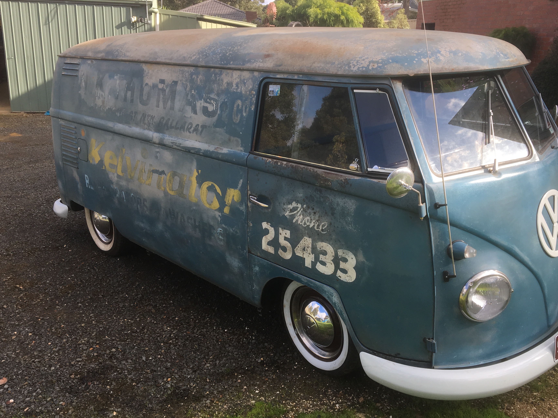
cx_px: 297
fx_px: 548
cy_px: 196
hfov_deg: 53.9
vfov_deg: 41.8
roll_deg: -2.3
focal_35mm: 34
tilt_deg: -16.6
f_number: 2.2
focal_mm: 4.15
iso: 25
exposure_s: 1/516
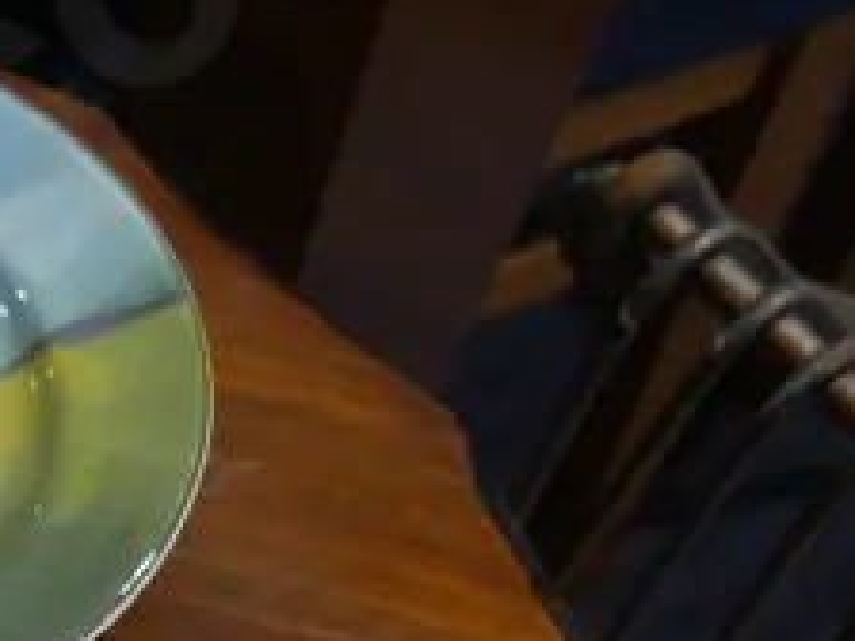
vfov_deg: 11.3
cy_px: 839
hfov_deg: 12.9
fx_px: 3162
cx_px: -985
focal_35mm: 128
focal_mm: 14
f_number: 3.5
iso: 250
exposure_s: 1/60
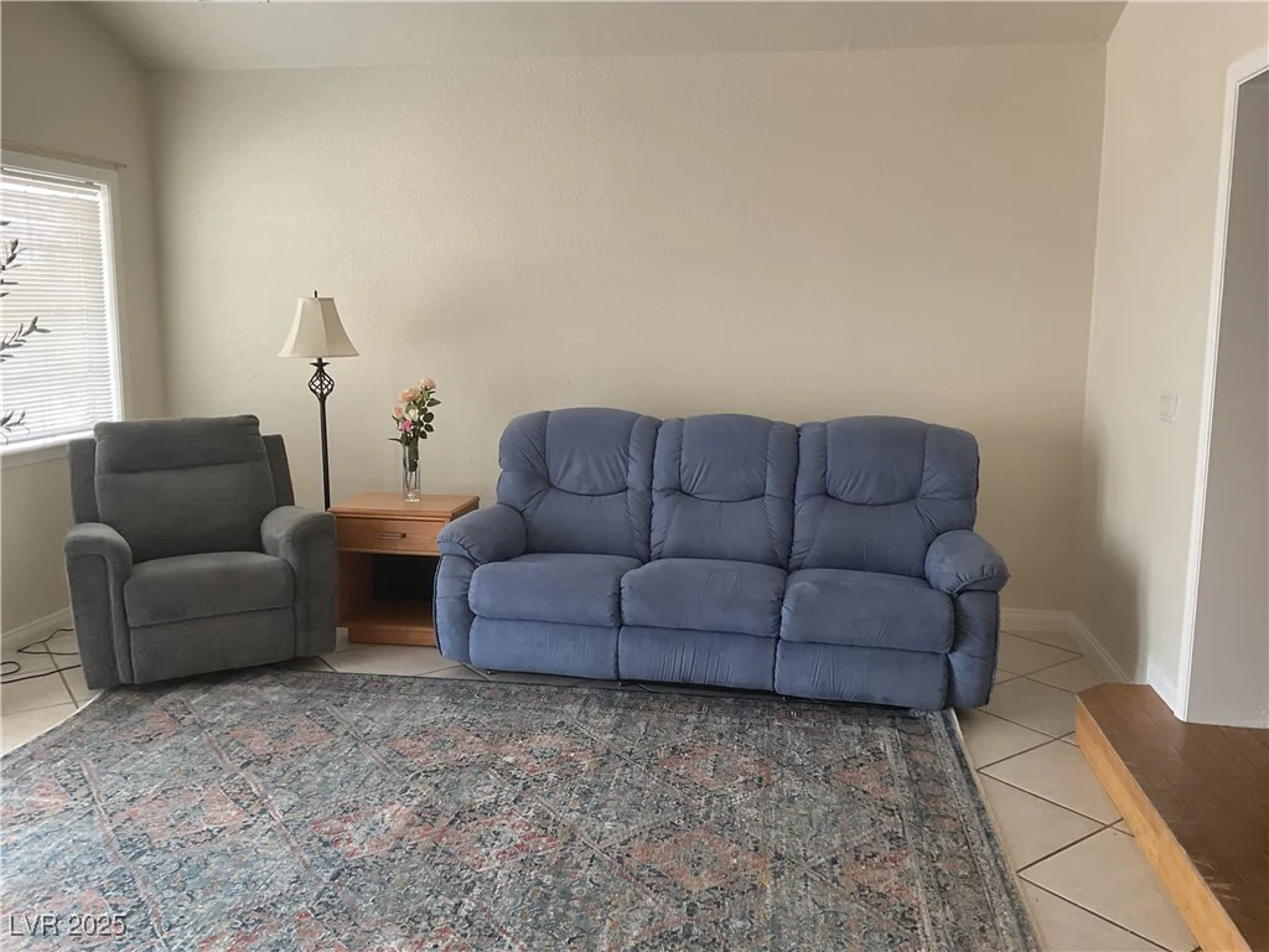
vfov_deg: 48.2
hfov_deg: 61.7
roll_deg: -1.8
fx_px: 1063
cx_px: 634
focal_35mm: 29
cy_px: 476
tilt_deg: -9.6
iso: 64
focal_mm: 3
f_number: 1.8
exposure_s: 1/60
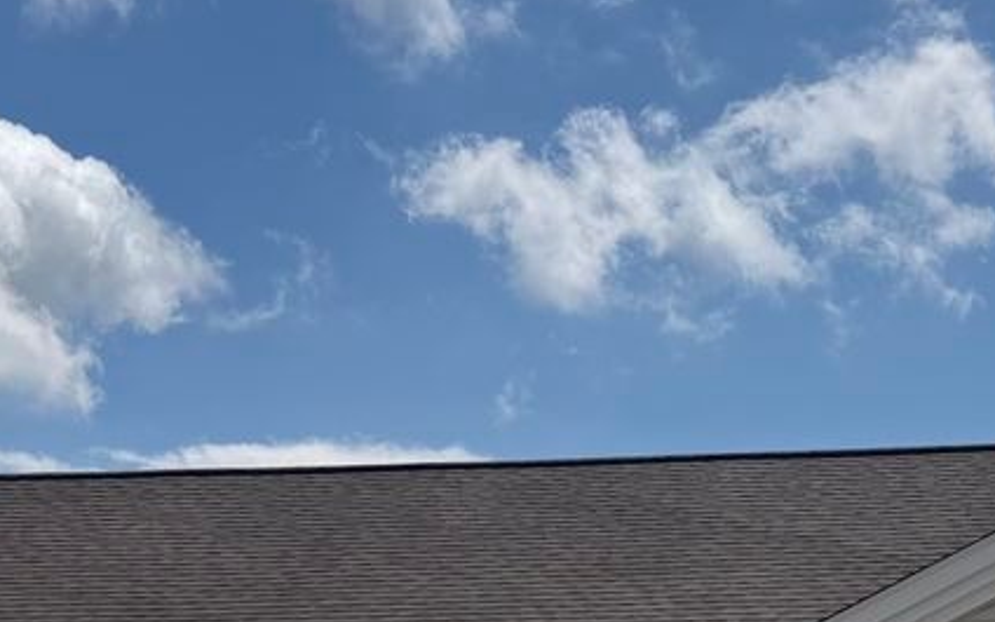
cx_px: 685
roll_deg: -0.5
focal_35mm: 90
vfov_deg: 14.0
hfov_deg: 22.9
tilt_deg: +7.2
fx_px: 2441
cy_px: 776
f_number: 1.78
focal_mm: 6.76
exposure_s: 1/10309
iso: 80
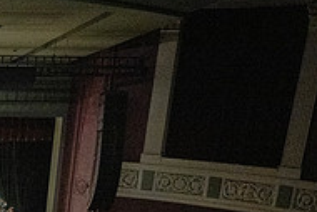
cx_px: -164
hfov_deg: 21.6
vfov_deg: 16.6
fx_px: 687
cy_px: 271
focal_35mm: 78
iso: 16000
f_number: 2.8
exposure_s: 1/500
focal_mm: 25.5
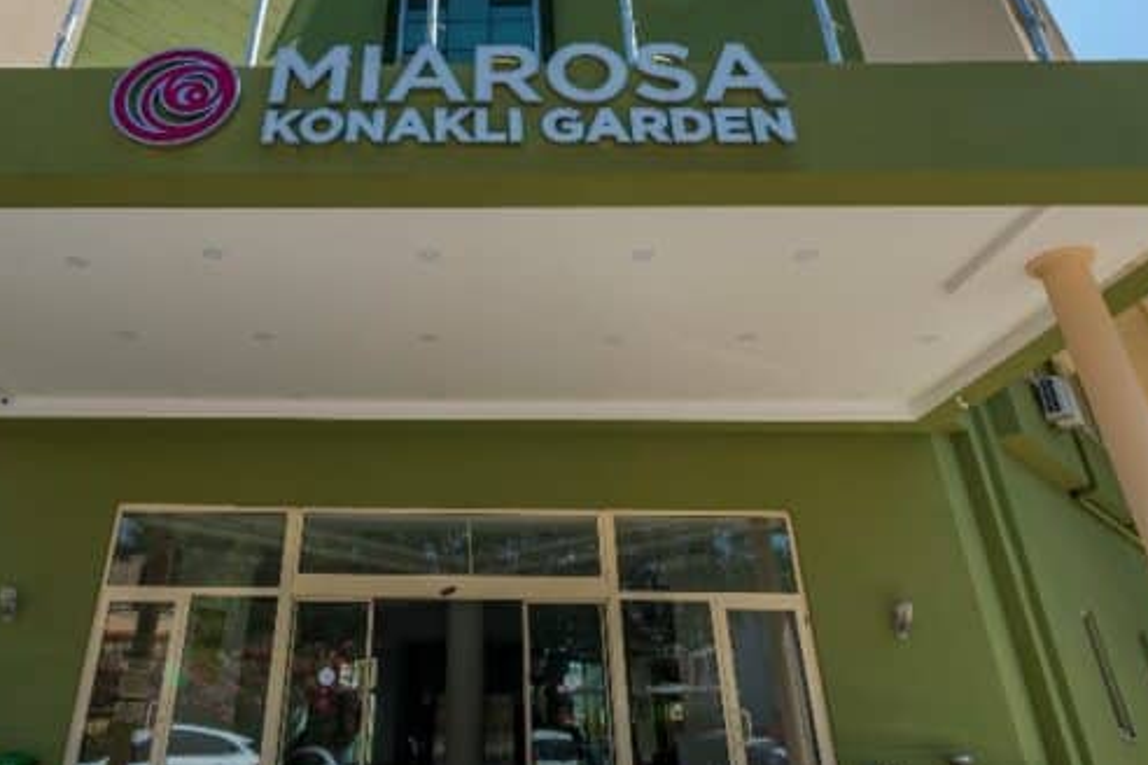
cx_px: 464
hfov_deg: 70.8
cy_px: 275
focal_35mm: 25
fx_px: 797
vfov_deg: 50.6
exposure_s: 1/2500
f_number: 11
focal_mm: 16
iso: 320
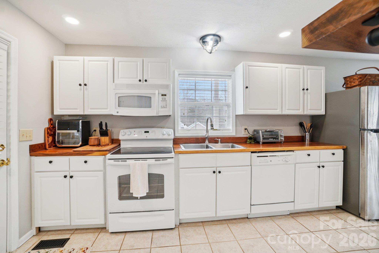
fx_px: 158
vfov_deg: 77.3
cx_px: 190
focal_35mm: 15
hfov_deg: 100.4
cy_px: 126
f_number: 8
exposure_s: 1/30
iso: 250
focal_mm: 10
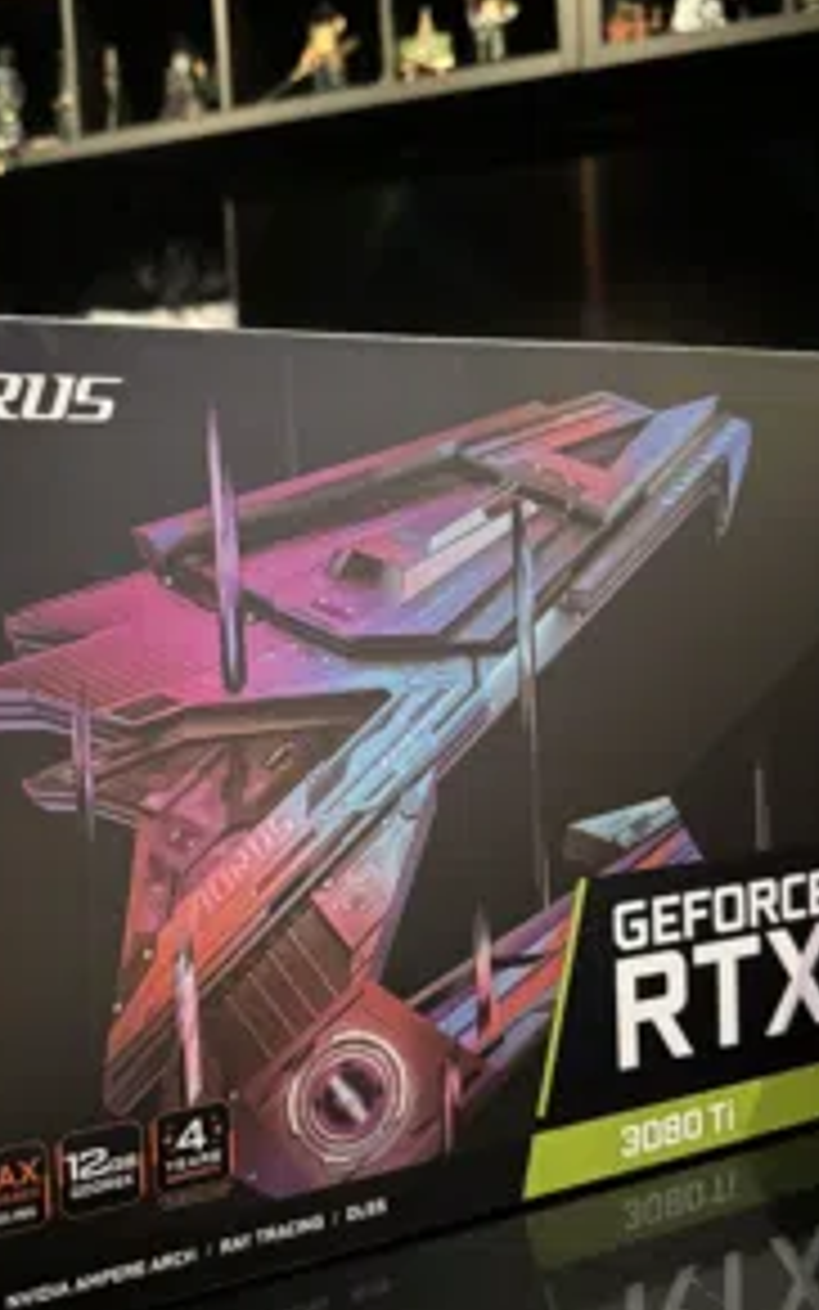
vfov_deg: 55.2
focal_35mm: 35
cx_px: 320
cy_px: 734
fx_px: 1249
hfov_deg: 36.1
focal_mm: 6.86
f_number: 1.78
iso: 2500
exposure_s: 1/9
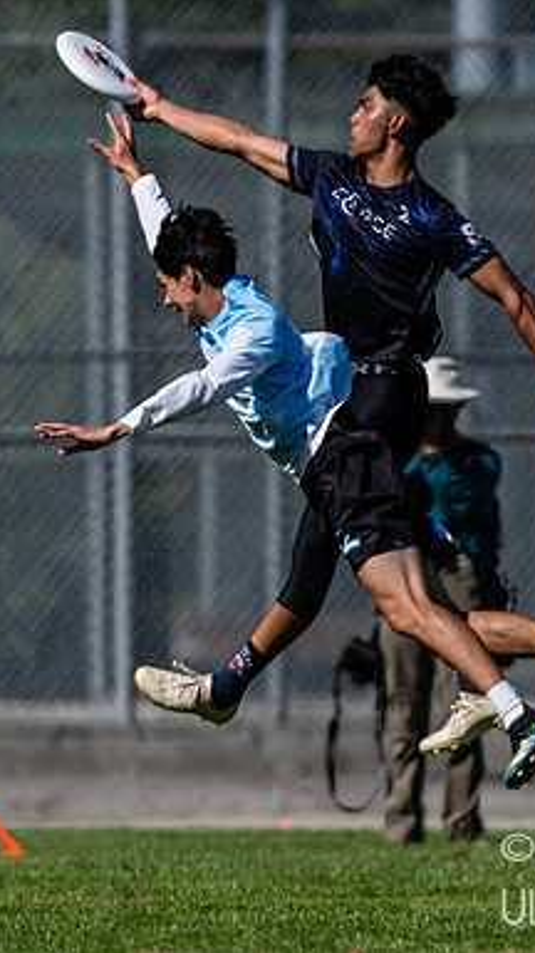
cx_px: 419
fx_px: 35377
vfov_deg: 1.5
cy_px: 307
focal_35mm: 1400
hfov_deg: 0.9
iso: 100
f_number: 4
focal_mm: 400
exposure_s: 1/1600
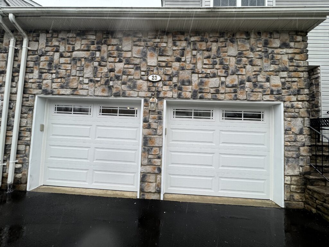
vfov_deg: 85.7
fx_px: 133
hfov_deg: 102.1
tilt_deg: +2.2
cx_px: 164
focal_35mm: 14
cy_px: 124
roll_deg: -2.3
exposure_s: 1/115
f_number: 2.2
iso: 40
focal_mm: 2.22
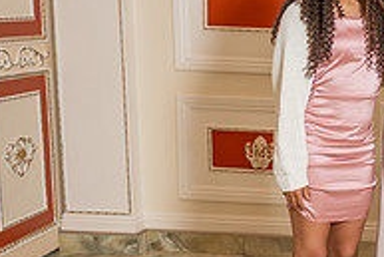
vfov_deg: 14.9
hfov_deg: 19.2
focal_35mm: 92
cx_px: 584
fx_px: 982
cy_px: 146
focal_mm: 27
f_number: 2.8
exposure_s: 1/200
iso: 320
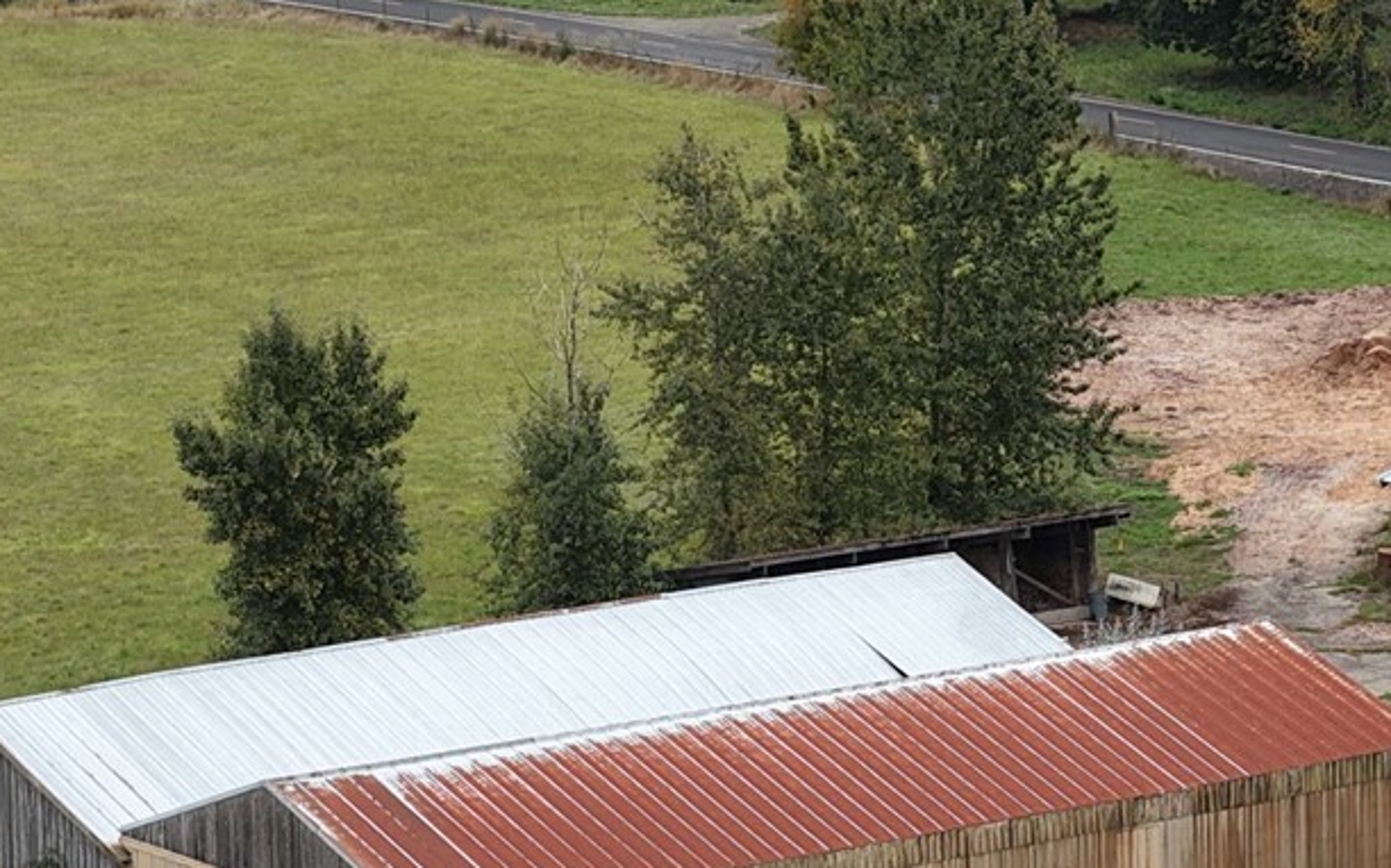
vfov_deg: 6.8
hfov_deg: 10.7
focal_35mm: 194
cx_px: 1318
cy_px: 618
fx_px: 7352
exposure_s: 1/320
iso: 100
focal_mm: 19.35
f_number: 2.8
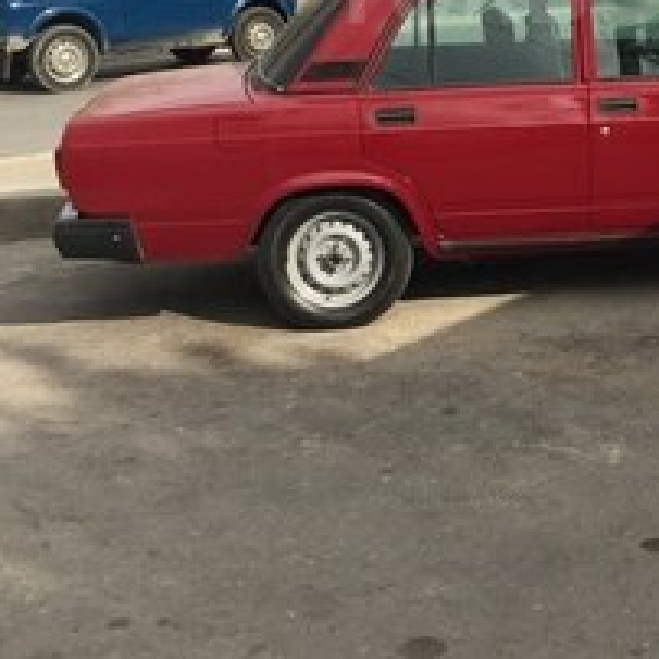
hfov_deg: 26.5
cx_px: 581
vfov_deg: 25.8
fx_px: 1357
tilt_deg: -2.0
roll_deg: +2.8
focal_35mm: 63
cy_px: -13
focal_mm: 4.15
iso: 32
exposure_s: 1/1522
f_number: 2.2
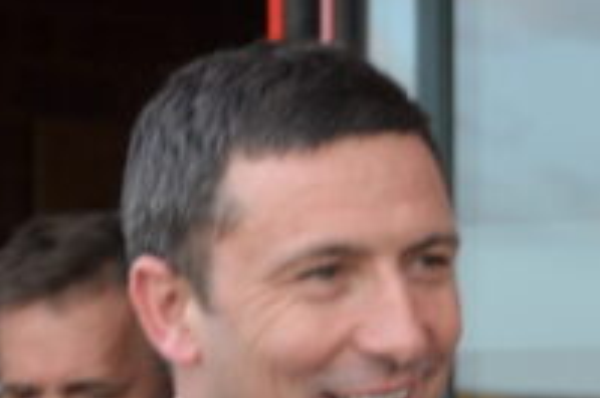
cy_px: 618
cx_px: 528
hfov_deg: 6.5
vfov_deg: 4.3
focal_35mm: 319
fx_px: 5307
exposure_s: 1/125
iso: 360
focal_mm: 55
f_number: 5.6
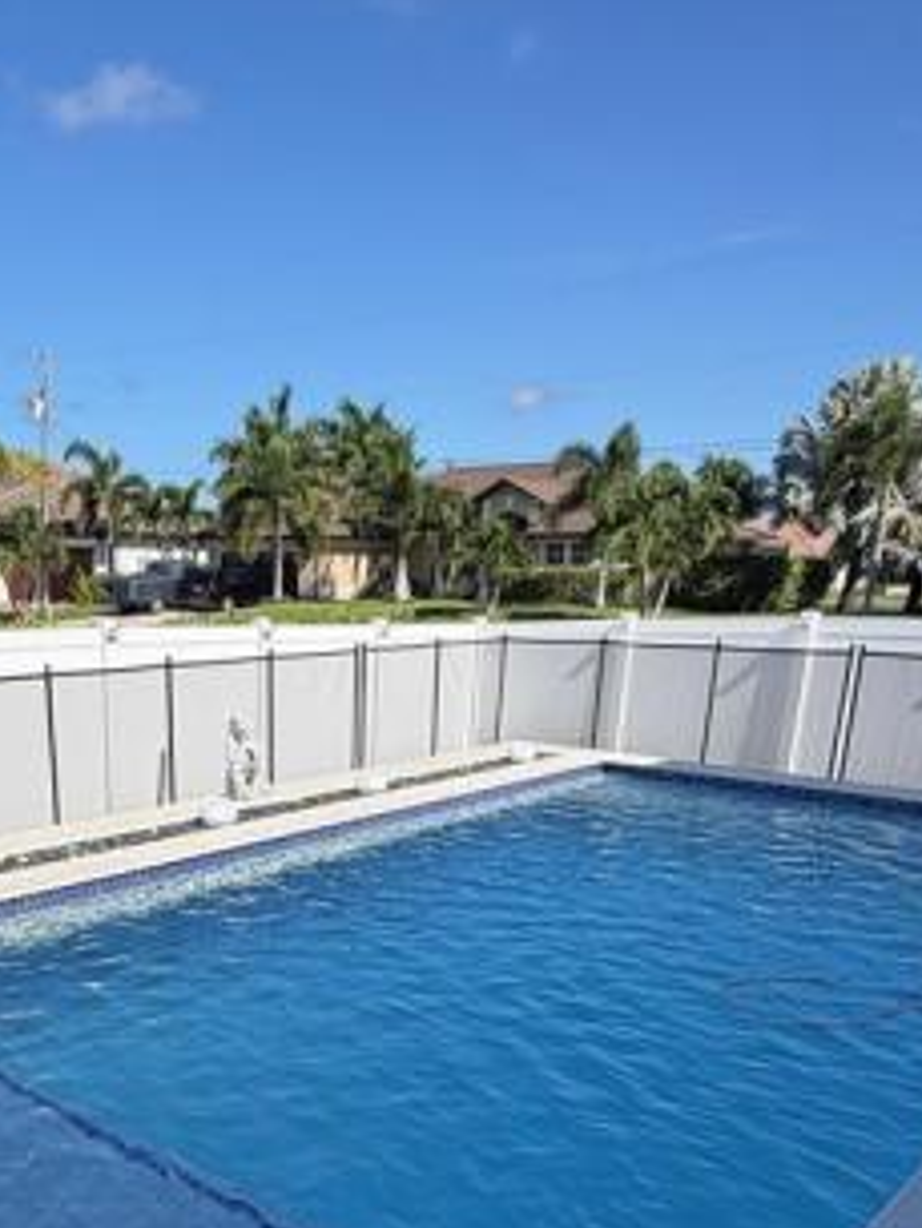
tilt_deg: -20.0
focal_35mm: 33
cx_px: 246
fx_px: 1171
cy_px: 982
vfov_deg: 51.8
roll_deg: +0.0
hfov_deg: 41.9
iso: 20
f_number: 2.2
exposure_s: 1/770
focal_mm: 2.22
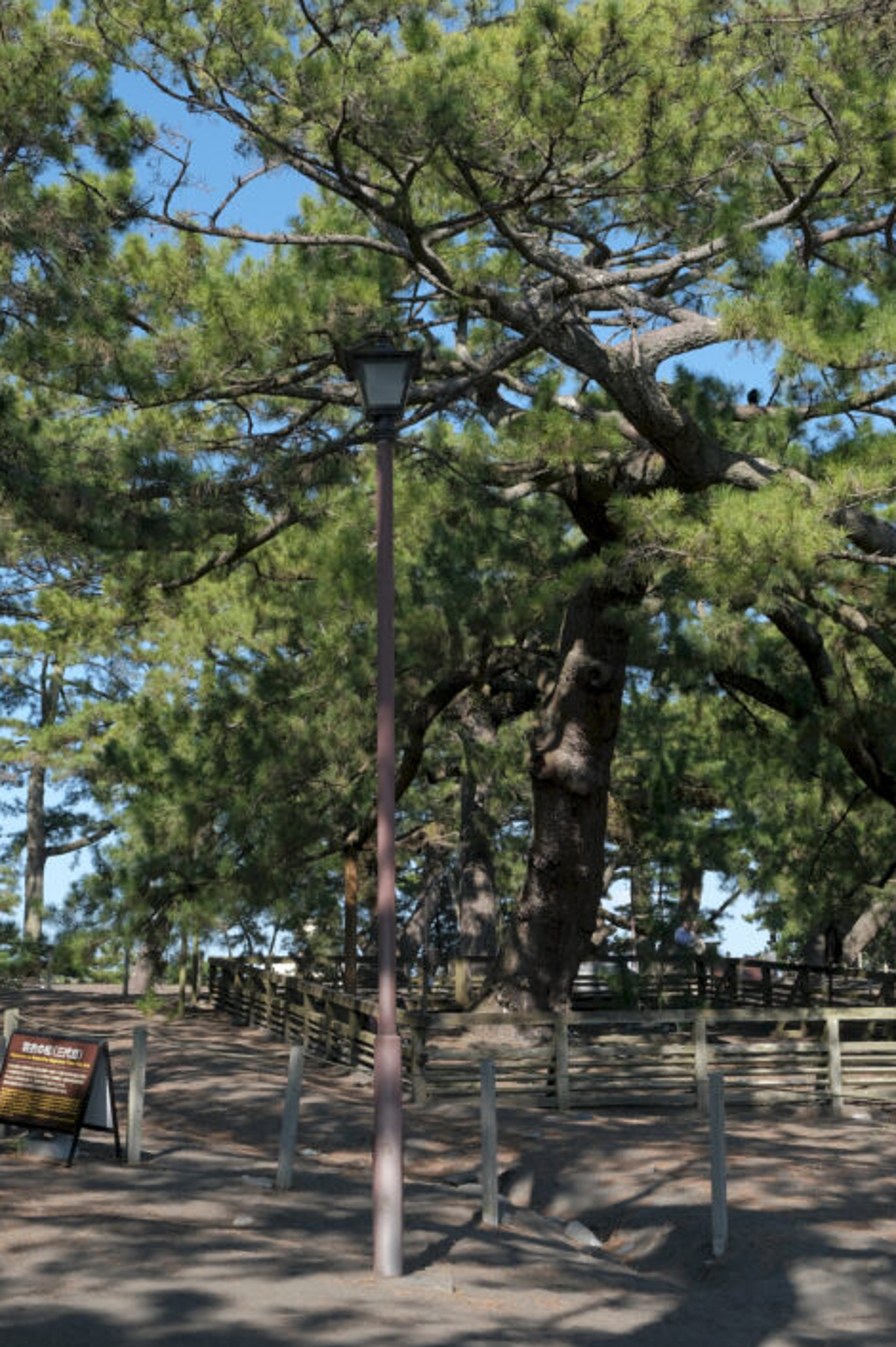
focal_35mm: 51
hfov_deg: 26.5
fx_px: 1906
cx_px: 476
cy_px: 685
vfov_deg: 38.9
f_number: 6.4
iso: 200
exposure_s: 1/500
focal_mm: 30.2
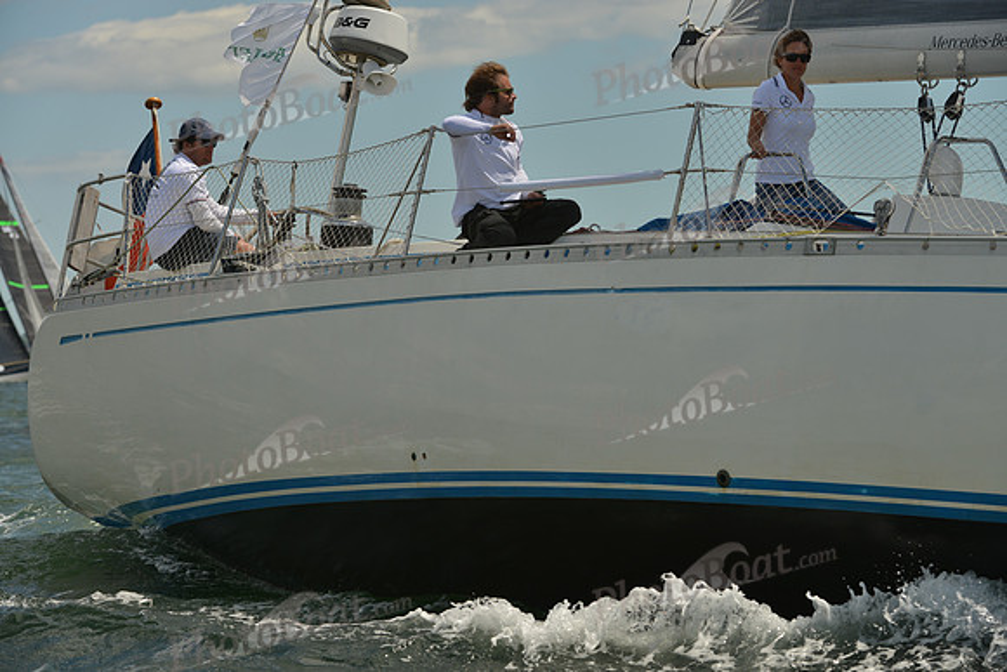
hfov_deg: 10.3
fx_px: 5595
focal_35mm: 200
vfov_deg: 6.9
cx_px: 504
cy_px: 336
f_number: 8
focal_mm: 200
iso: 200
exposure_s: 1/800
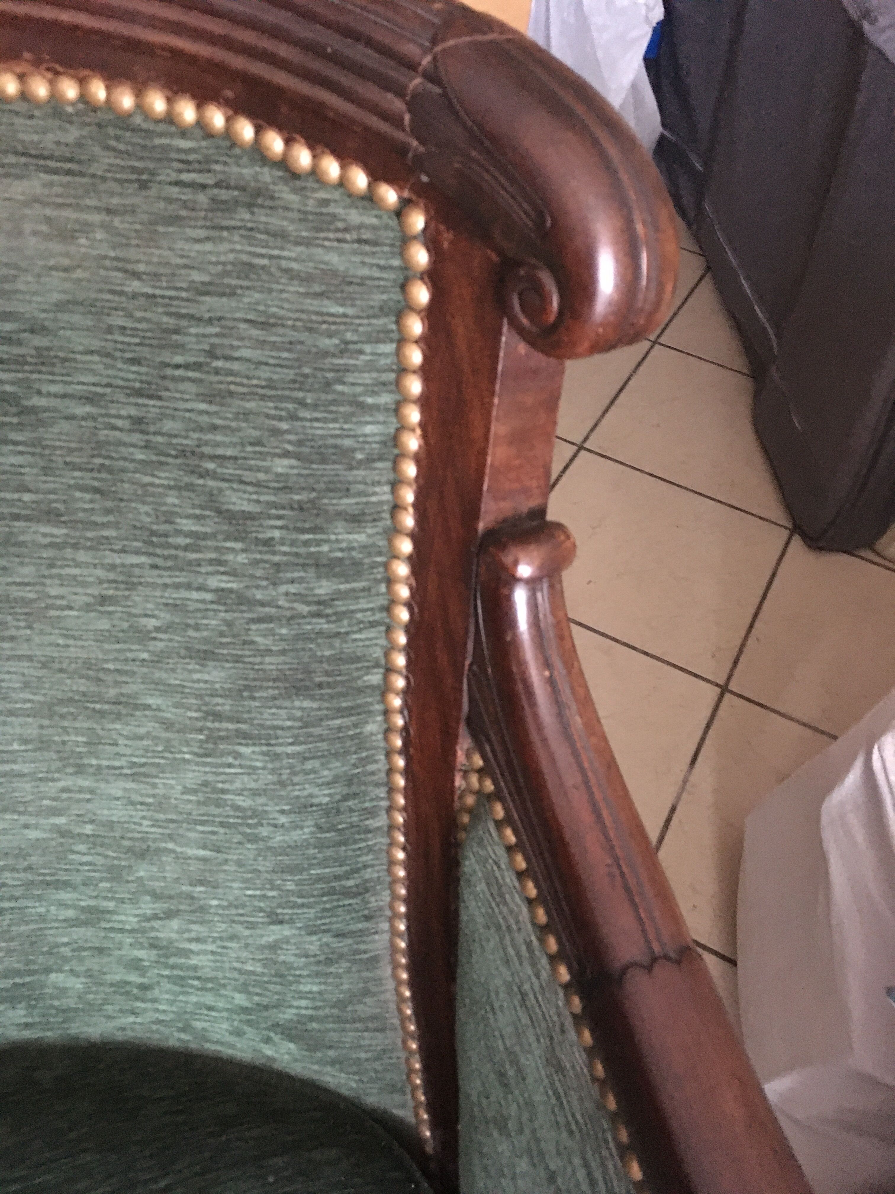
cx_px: 448
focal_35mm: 29
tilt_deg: -48.3
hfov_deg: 48.2
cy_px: 597
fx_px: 1000
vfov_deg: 61.7
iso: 640
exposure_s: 1/17
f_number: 2.2
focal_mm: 4.15
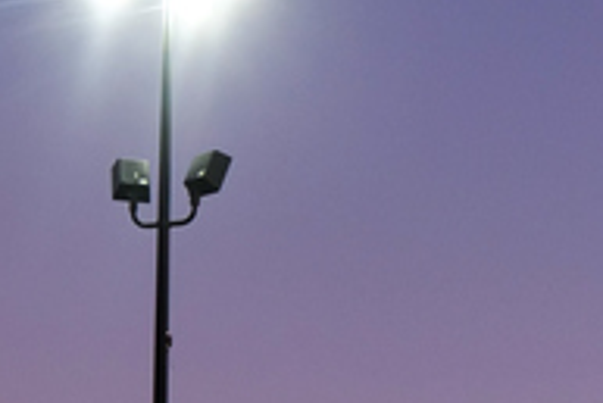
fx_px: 2699
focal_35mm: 161
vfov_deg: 8.4
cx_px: 269
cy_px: 601
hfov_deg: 12.7
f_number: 3.2
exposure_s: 1/60
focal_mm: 28.9
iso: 500
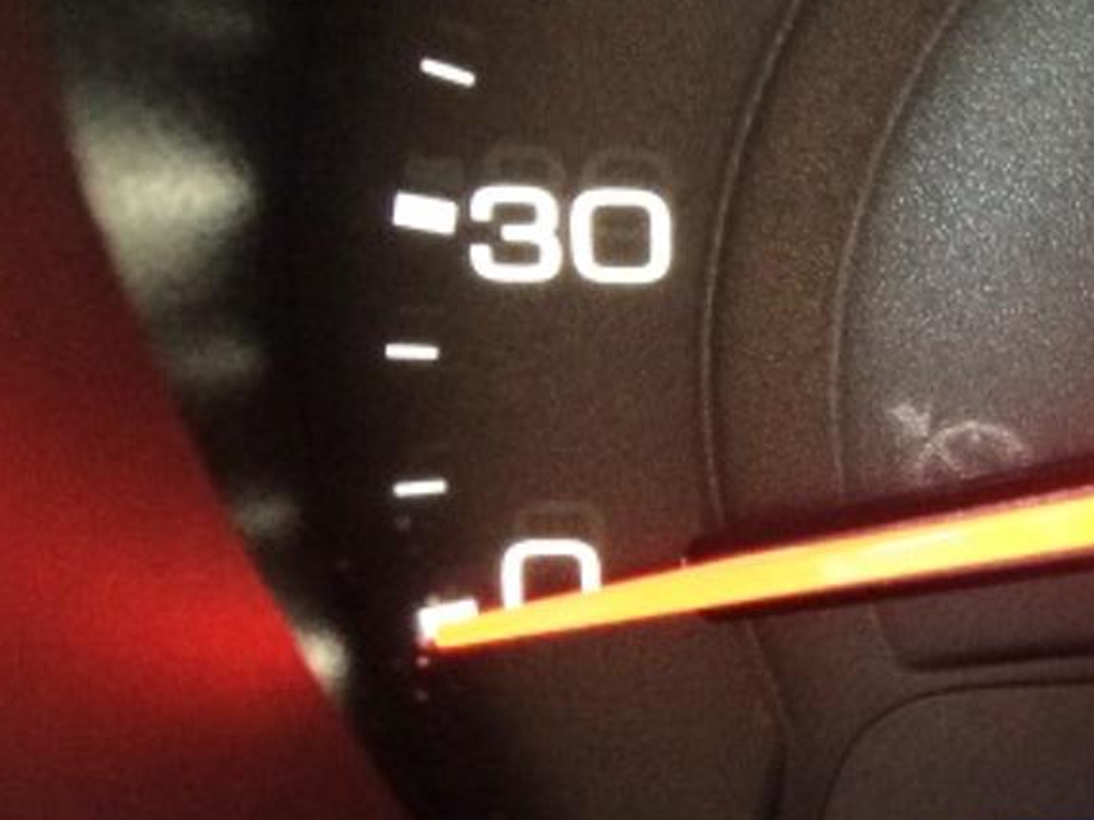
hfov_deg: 28.0
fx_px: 2054
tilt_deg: -30.8
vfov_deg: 22.4
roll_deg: -3.3
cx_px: 1102
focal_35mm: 65
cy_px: 615
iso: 250
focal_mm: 4.15
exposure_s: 1/15
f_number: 2.2
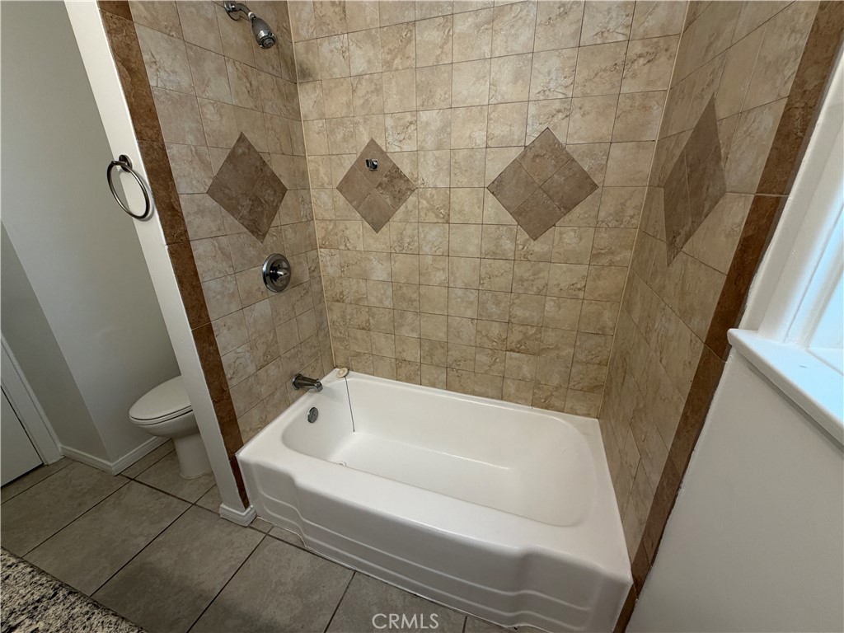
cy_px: 316
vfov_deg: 85.7
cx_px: 422
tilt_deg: -22.1
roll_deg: +0.8
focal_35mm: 14
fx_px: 341
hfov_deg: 102.1
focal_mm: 2.22
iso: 160
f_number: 2.2
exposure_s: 1/120
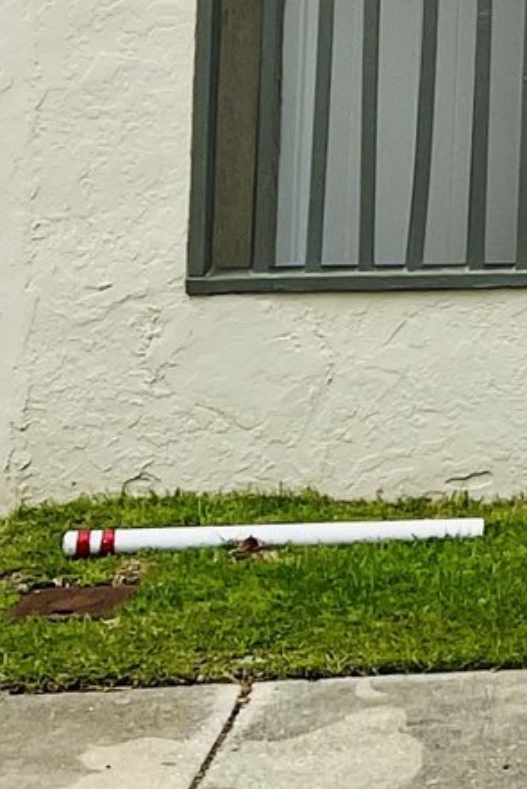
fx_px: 3093
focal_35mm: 141
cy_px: -394
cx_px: 1224
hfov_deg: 8.9
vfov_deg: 13.7
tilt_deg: +5.2
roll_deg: +0.3
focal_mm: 5.7
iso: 50
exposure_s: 1/5882
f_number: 1.5
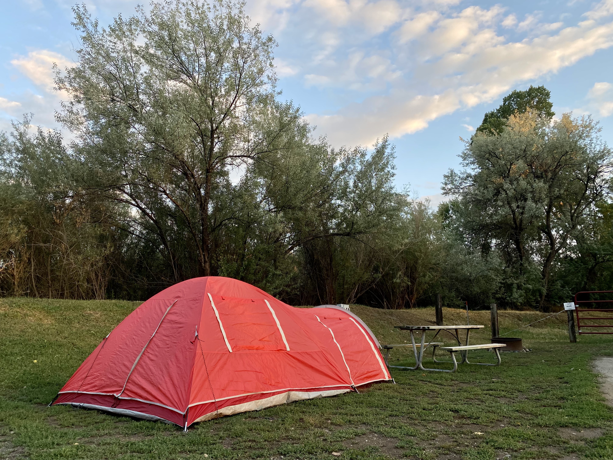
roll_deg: +0.3
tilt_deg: +11.8
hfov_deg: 67.3
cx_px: 306
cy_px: 230
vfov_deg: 53.1
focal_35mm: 26
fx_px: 460
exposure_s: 1/382
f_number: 1.8
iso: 32
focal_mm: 4.25
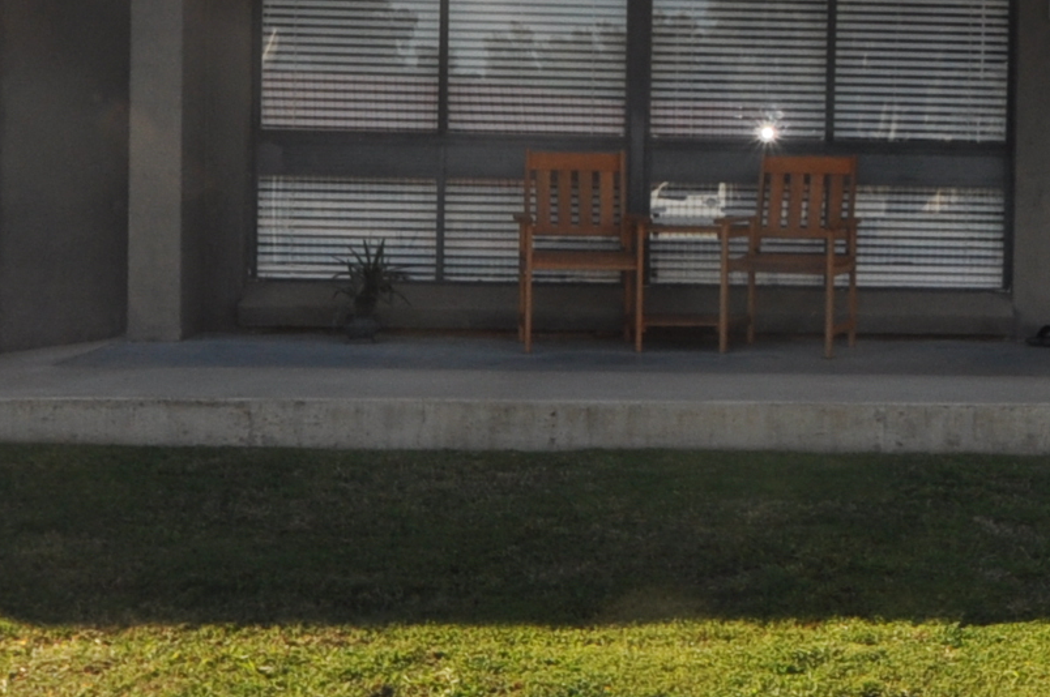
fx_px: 1923
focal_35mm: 66
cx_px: 1049
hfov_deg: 28.6
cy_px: 115
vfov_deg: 20.3
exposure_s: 1/200
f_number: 10
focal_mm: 11
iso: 200
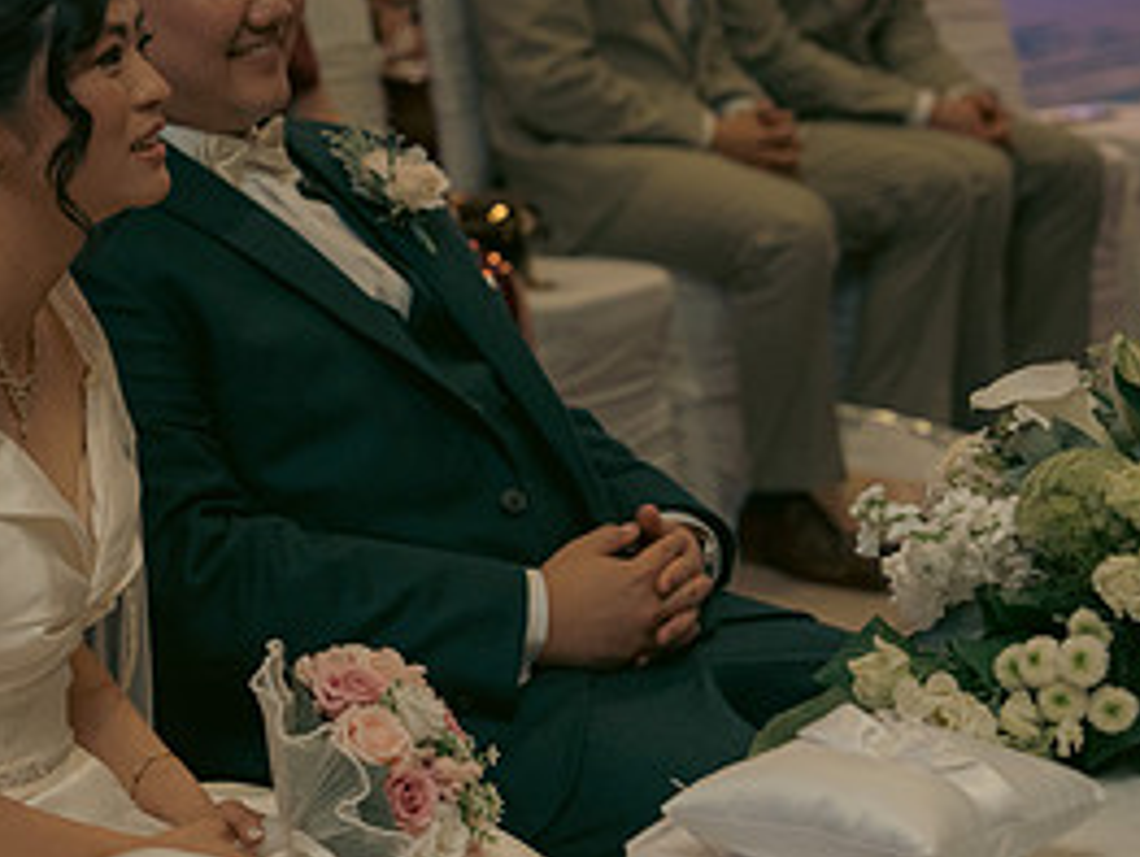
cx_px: 139
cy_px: 381
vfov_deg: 10.0
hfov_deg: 13.1
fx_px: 4911
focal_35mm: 149
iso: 2500
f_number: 3.5
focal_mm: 70
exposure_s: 1/160
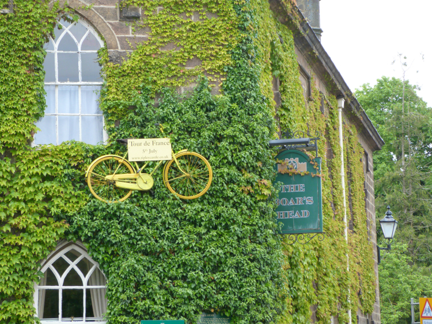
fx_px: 1448
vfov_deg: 12.8
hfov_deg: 17.0
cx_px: 216
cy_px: 162
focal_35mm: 116
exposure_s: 1/160
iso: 100
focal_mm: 20.8
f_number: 3.5
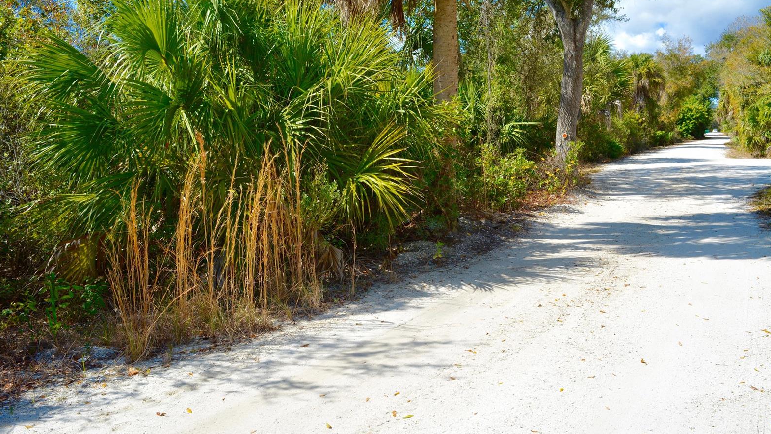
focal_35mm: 32
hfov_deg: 61.0
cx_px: 382
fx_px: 654
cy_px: 200
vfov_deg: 36.7
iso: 100
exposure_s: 1/250
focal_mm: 20
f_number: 8
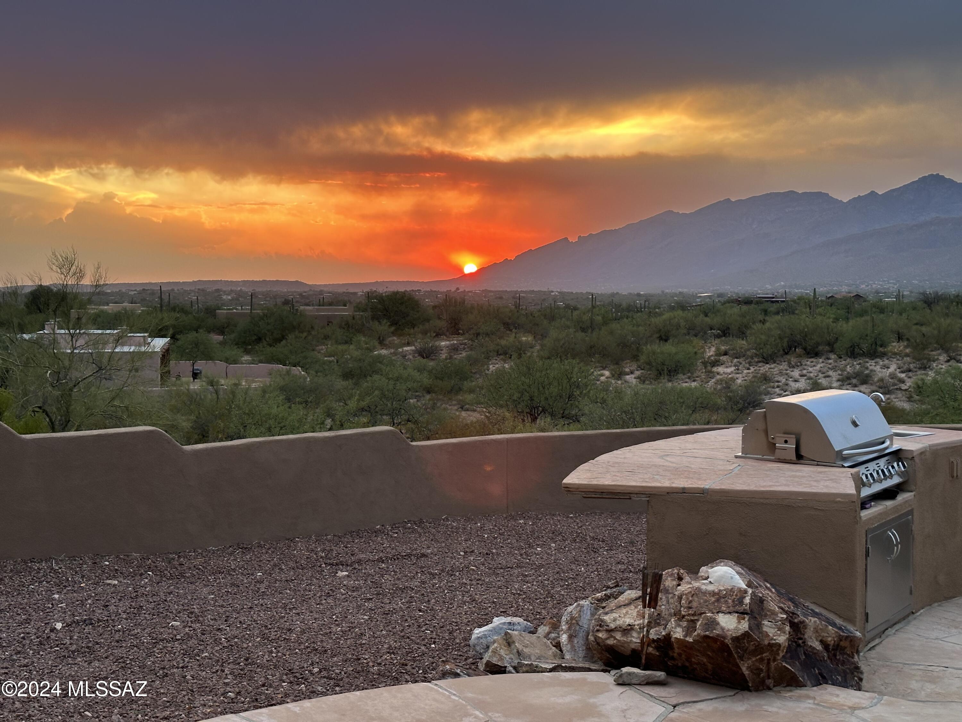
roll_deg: -0.5
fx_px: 1334
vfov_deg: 30.3
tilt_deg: -3.1
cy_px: 361
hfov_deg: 39.7
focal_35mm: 48
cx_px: 481
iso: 64
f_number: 1.78
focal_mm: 6.86
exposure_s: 1/121
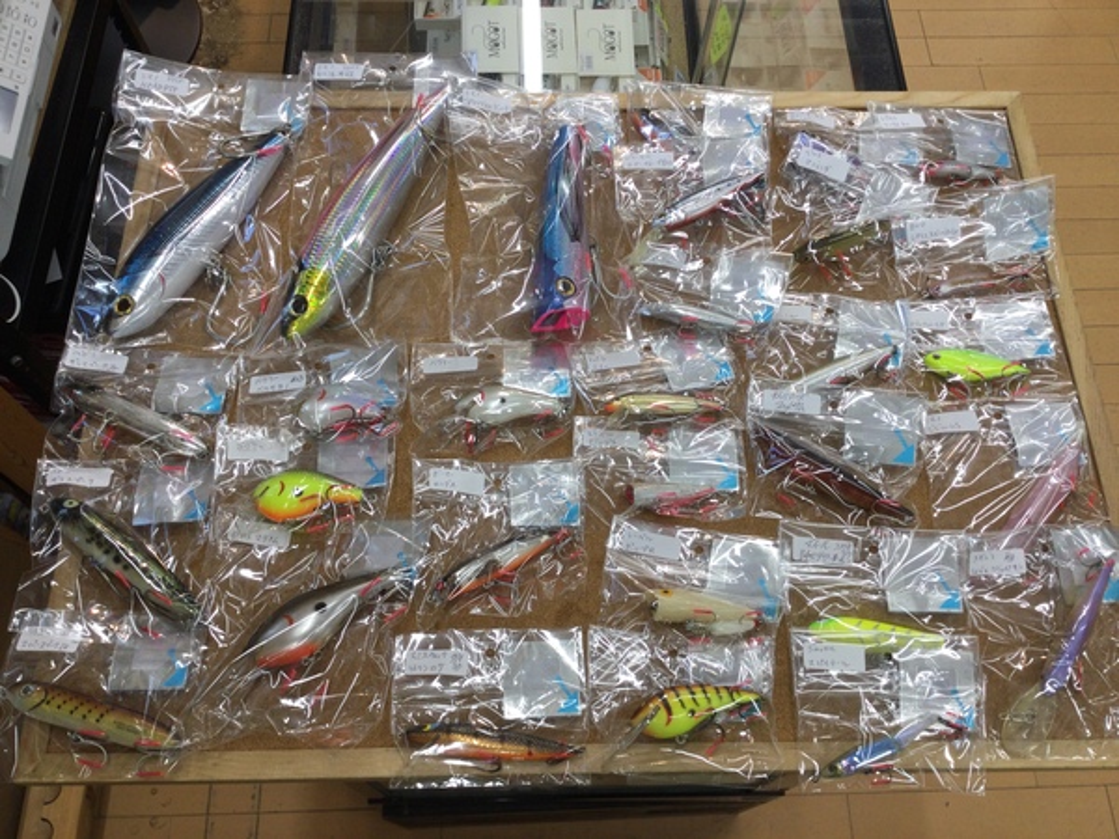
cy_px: 420
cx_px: 560
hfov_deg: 58.4
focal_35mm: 31
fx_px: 1002
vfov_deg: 45.4
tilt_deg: -64.7
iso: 32
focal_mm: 3.3
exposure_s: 1/60
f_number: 2.4
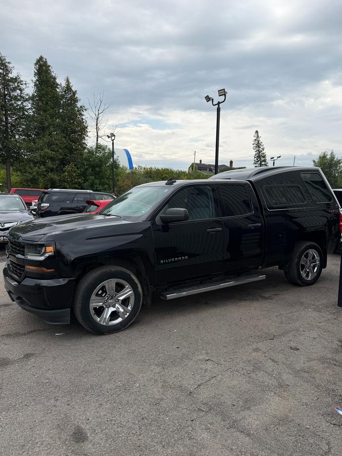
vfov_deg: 69.4
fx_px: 329
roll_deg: -0.6
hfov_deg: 54.9
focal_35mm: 25
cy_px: 233
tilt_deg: -4.8
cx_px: 170
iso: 80
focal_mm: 6.76
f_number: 1.78
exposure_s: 1/3145
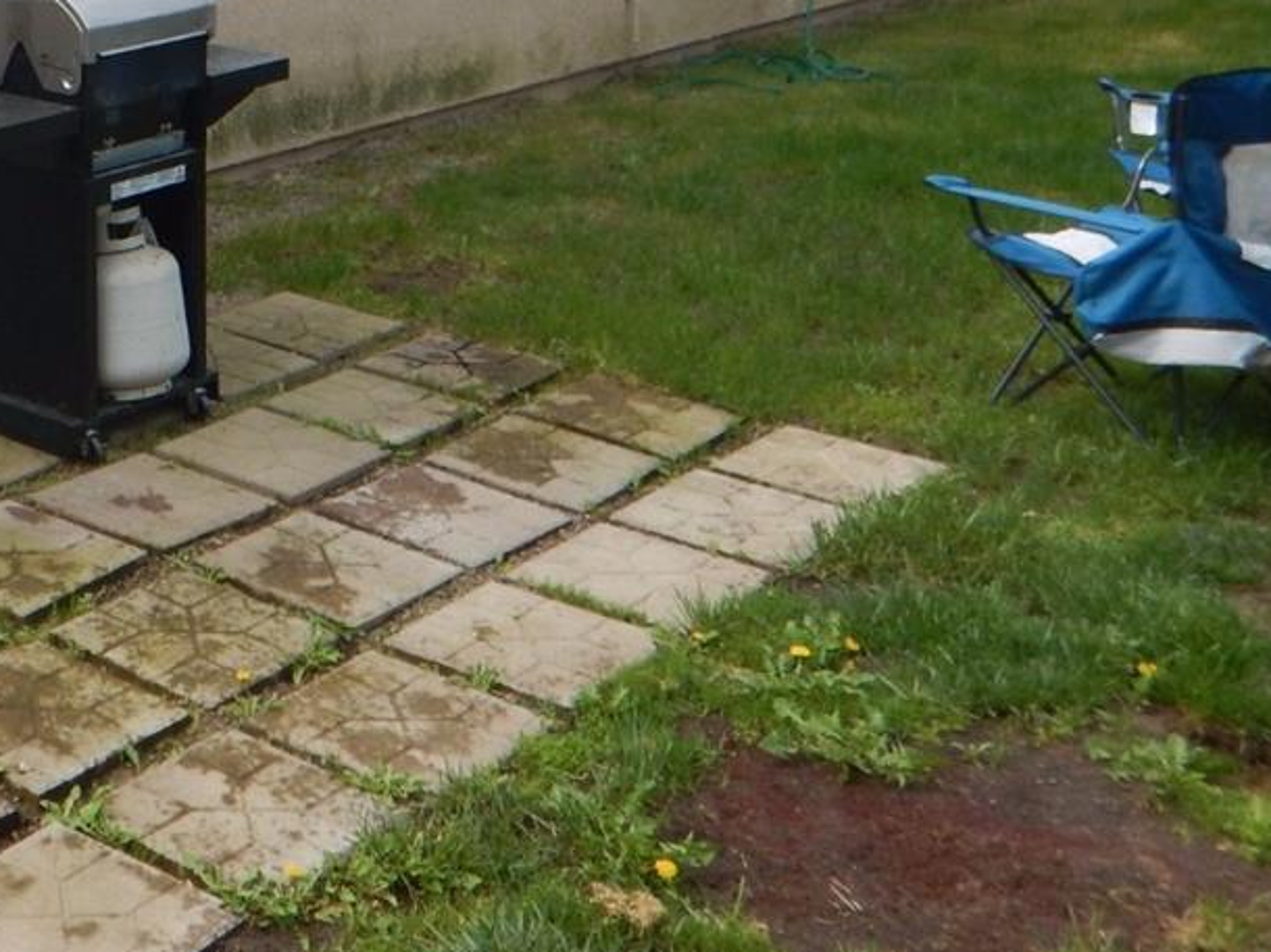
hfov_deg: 29.3
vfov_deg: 23.0
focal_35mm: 59
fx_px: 2165
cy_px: -146
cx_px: -148
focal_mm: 4.3
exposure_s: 1/800
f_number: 2.8
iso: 125
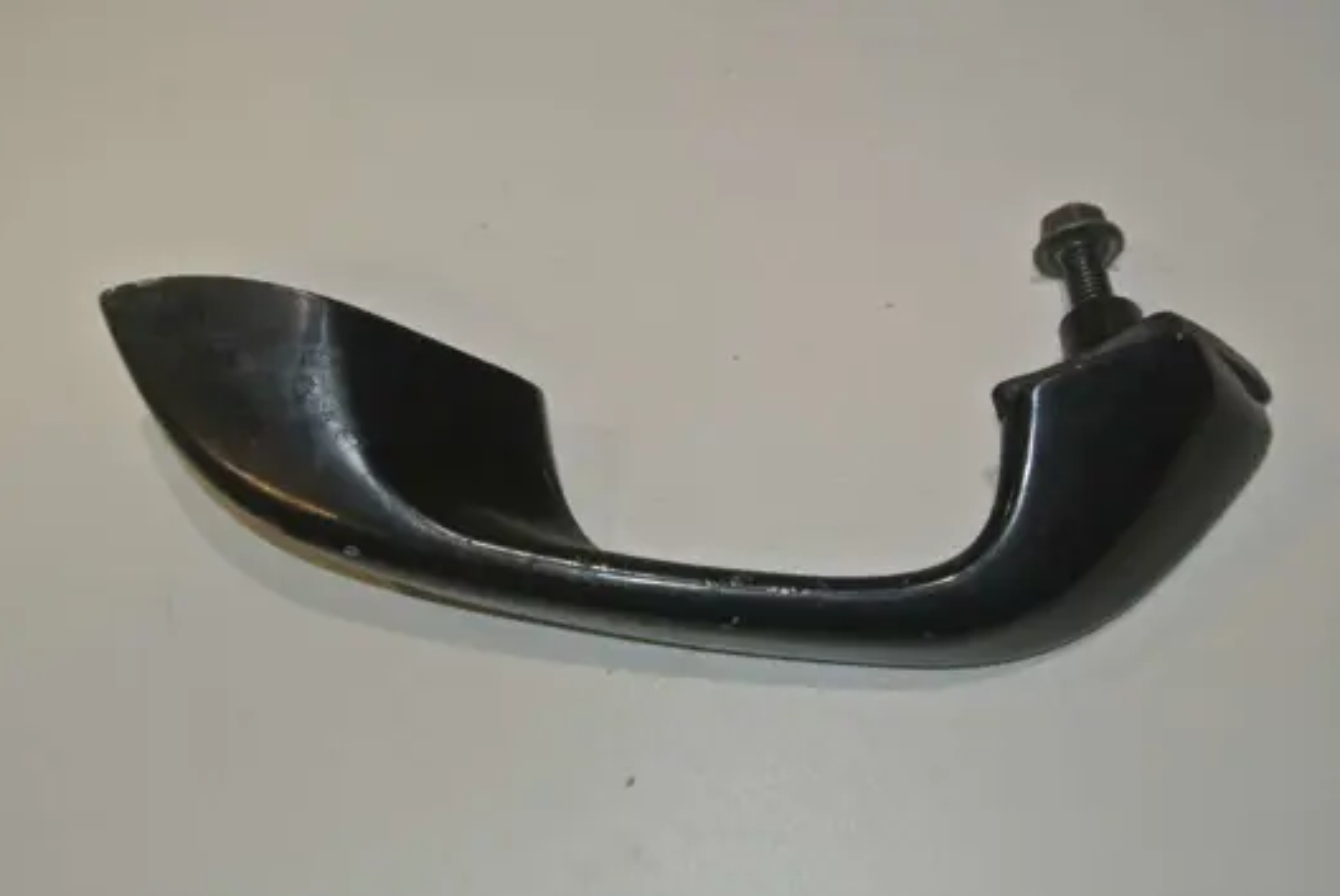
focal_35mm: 53
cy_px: 454
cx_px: 667
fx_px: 1974
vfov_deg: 25.6
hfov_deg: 37.5
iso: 200
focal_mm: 19.6
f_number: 4.8
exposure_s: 1/60
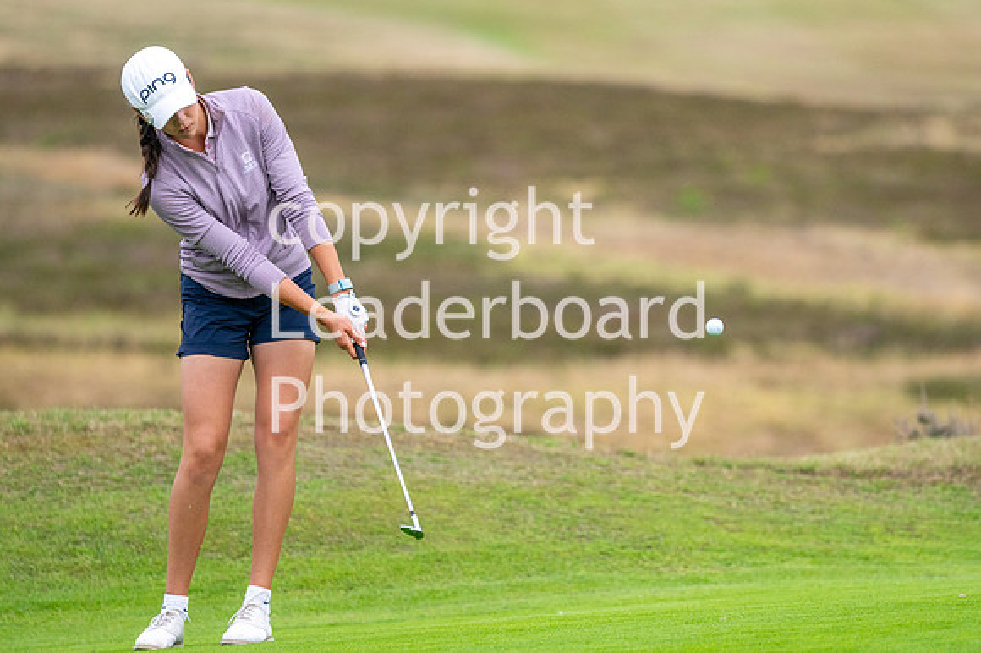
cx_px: 490
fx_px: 12255
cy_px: 326
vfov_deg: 3.1
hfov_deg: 4.6
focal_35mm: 450
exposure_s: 1/2500
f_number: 4.5
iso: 400
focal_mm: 300
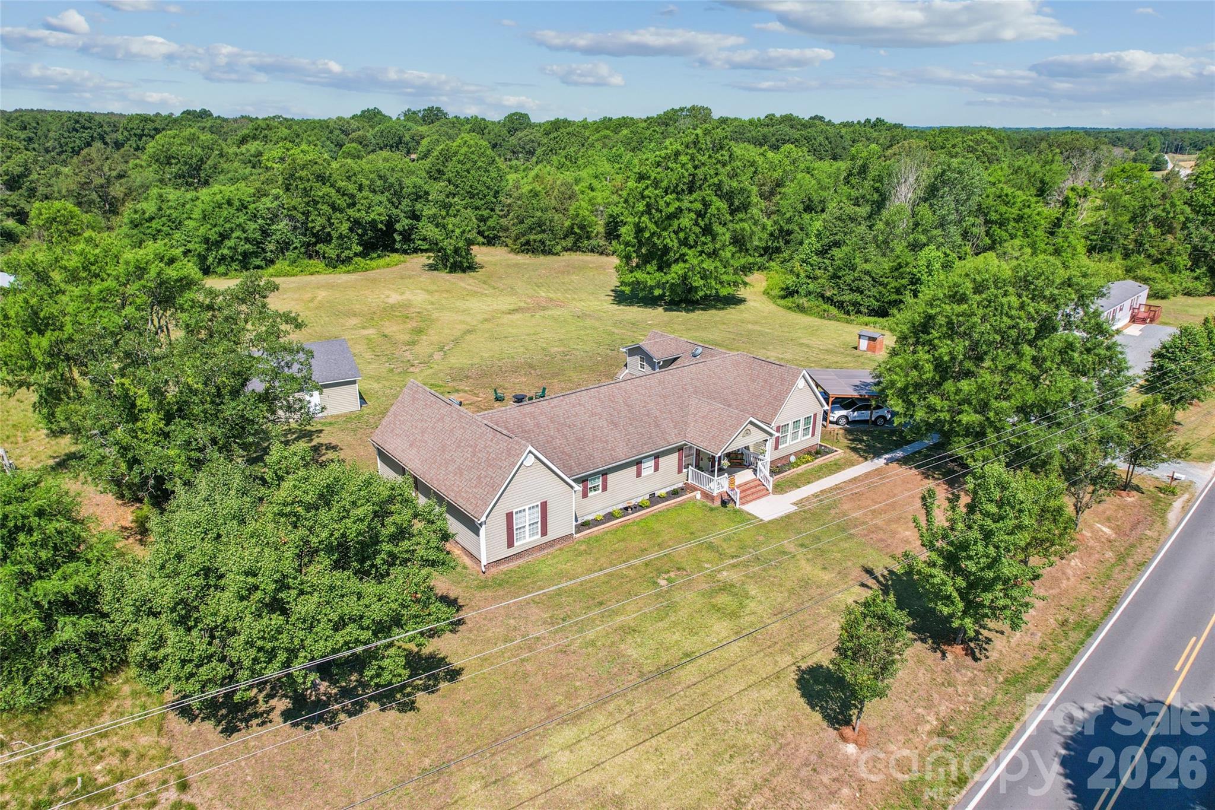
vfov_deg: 57.2
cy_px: 405
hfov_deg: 78.6
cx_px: 608
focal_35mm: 22
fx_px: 742
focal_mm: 8.4
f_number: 2.8
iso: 100
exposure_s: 1/240
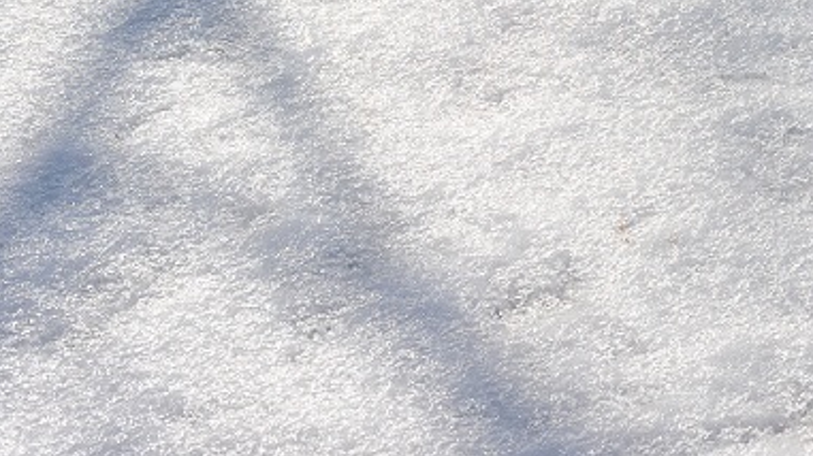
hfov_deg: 15.3
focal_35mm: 140
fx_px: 3017
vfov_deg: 8.6
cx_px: 505
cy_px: 34
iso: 640
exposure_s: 1/1000
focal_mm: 80
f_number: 16
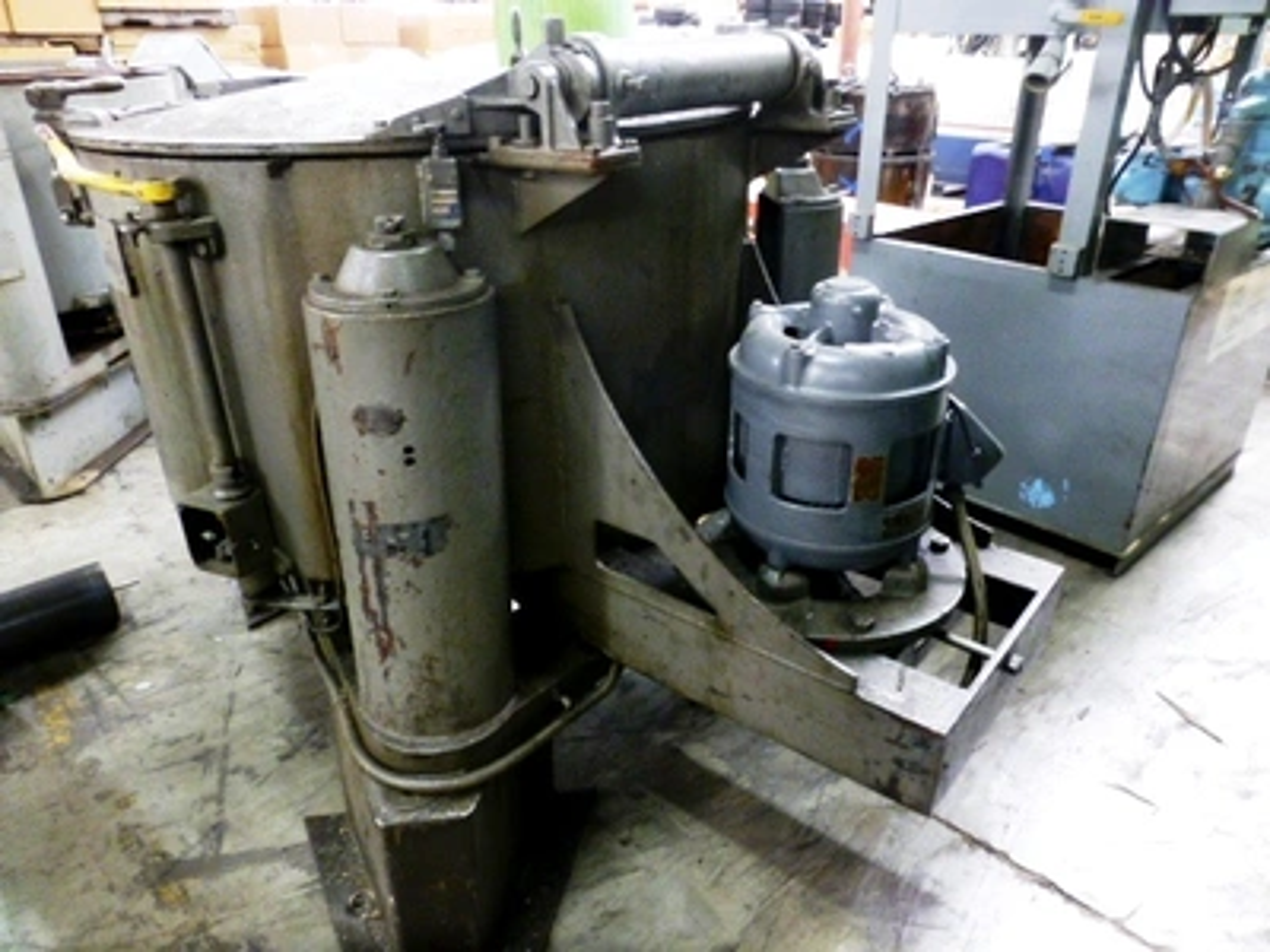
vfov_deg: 56.8
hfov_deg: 71.6
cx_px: 635
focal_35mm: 24
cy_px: 476
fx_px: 881
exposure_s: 1/5
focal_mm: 4.3
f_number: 3.3
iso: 400
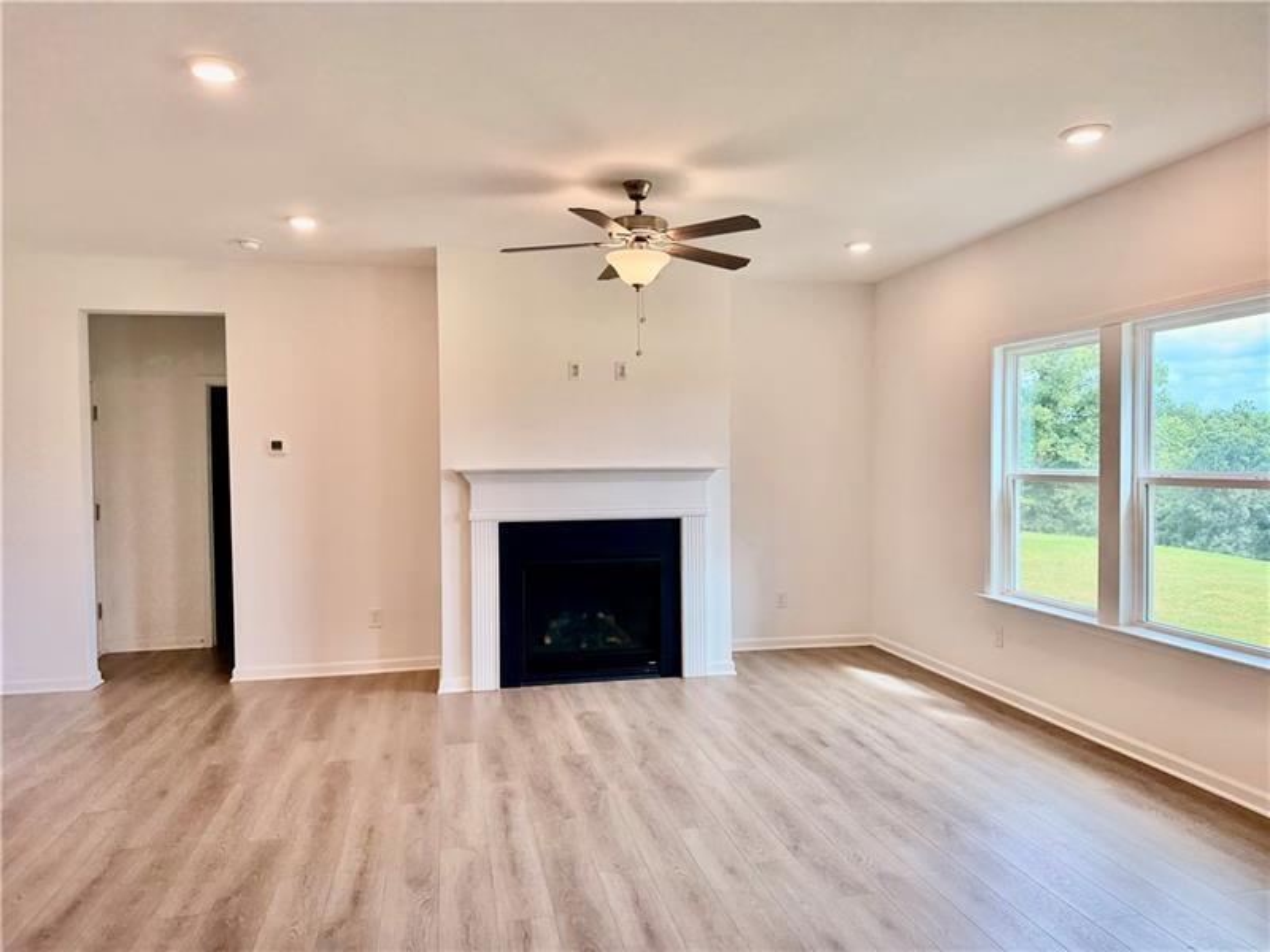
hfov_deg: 71.6
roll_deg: +0.4
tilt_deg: -2.0
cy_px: 476
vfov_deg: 56.8
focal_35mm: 24
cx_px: 635
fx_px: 881
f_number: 1.78
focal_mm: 6.76
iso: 80
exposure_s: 1/214
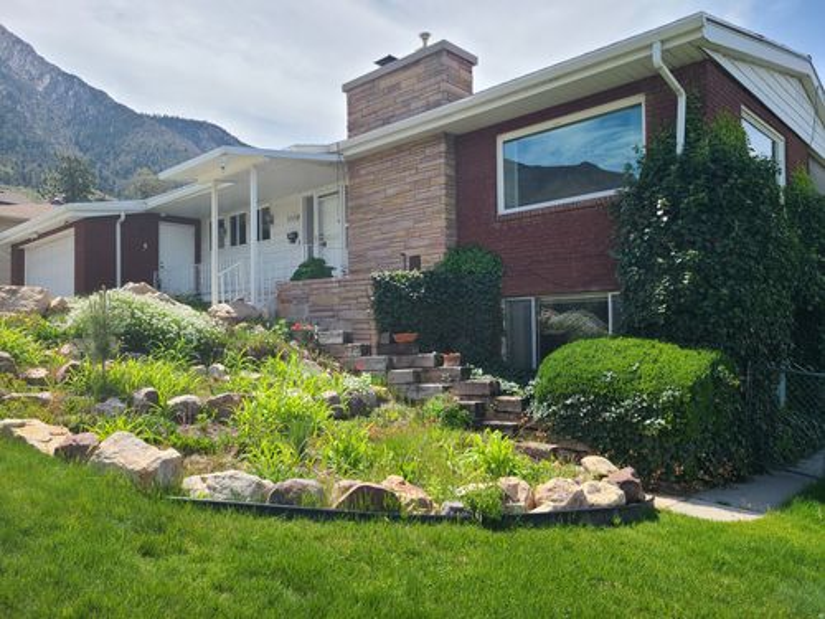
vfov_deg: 53.1
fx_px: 620
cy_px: 310
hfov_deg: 67.3
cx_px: 412
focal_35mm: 26
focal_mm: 5.4
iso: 40
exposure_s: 1/1437
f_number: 1.8
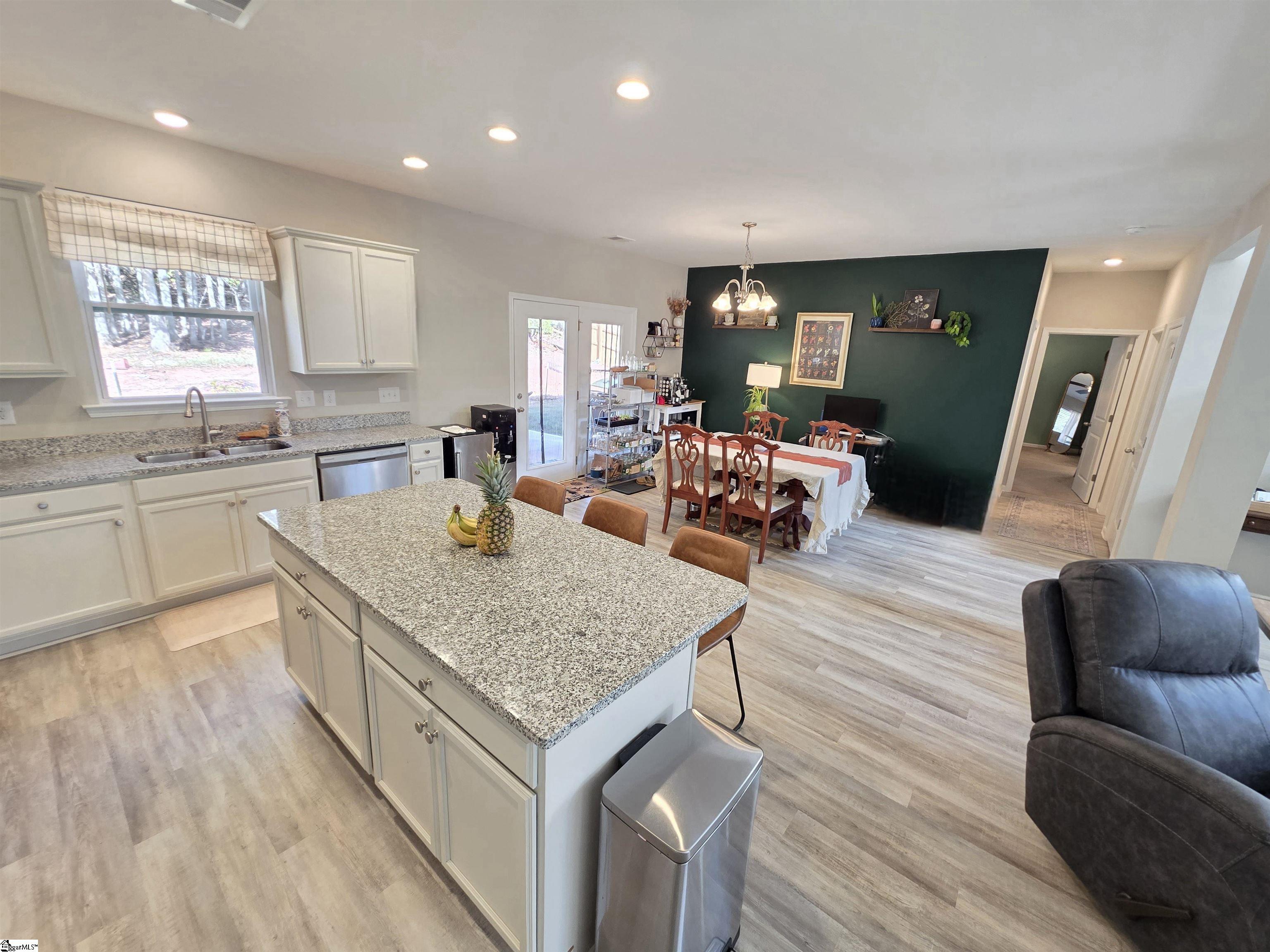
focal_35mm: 13
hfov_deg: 106.2
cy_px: 476
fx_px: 477
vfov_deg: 89.9
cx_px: 635
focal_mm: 2.2
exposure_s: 1/60.2
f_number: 1.9
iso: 200
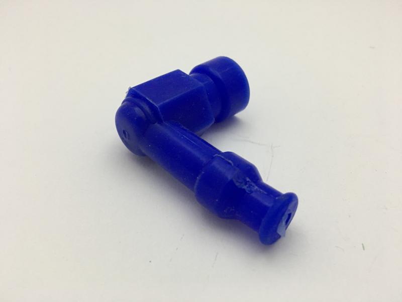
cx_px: 201
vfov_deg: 48.2
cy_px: 151
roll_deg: -0.2
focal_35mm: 29
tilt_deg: -36.4
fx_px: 337
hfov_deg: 61.7
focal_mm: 4.15
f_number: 2.2
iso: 125
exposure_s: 1/30
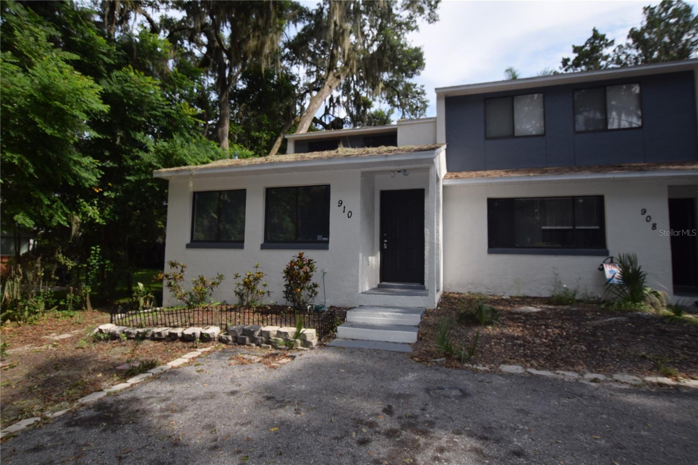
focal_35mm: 18
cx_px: 349
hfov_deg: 90.0
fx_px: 349
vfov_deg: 67.4
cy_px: 232
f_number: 8
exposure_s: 1/200
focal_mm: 12
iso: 100
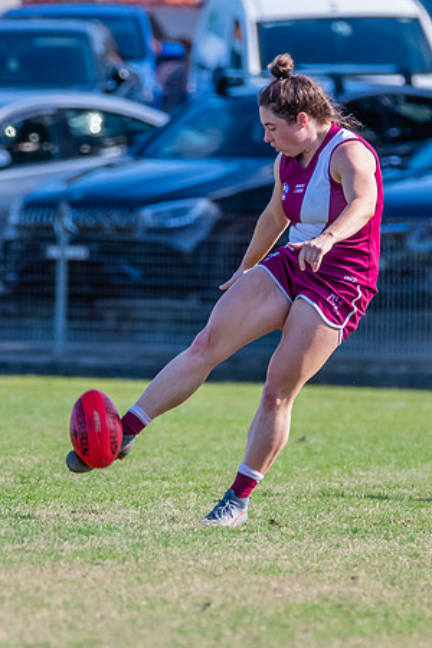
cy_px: 333
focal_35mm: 1000
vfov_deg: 2.1
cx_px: 227
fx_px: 18003
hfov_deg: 1.4
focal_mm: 400
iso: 1100
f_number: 6
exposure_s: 1/1600
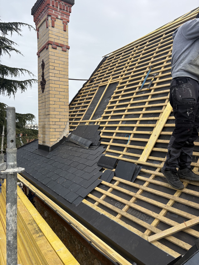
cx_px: 100
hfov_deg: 53.1
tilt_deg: -2.2
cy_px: 132
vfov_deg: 67.3
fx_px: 199
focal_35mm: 26
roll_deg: -0.2
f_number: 1.6
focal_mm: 5.96
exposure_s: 1/2639
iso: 50
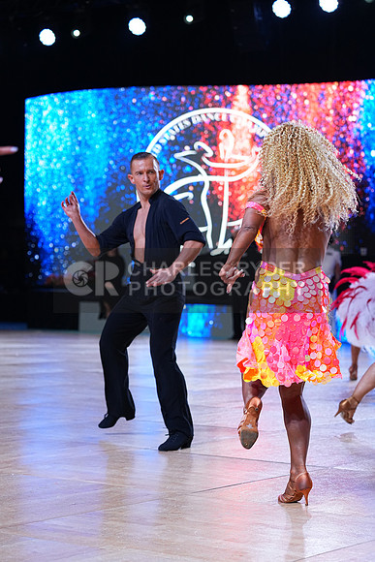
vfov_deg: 23.1
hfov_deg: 15.5
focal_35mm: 88
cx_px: 188
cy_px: 281
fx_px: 1374
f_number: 4
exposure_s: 1/400
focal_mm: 88
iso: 1000
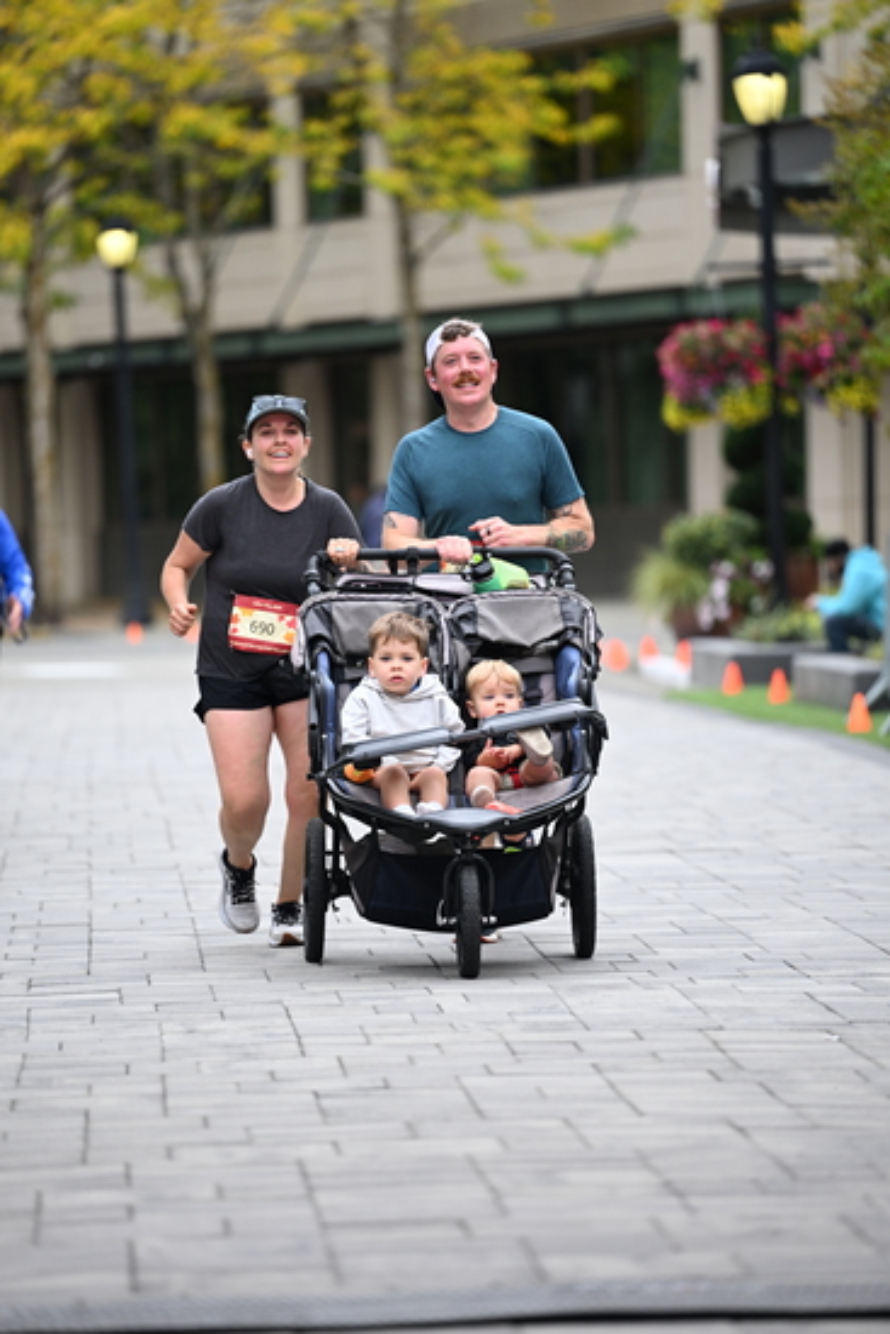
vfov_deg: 11.4
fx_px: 6670
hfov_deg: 7.6
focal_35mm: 180
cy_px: 667
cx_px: 445
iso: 640
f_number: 2.8
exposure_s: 1/2000
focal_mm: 180
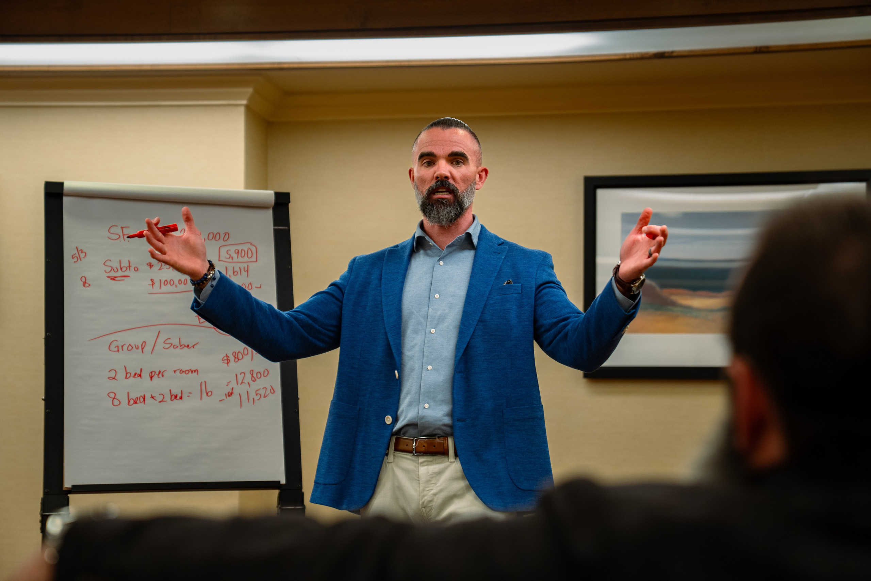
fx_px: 1694
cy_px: 290
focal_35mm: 70
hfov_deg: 28.8
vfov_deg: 19.5
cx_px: 436
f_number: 2.8
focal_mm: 70
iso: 640
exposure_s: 1/160
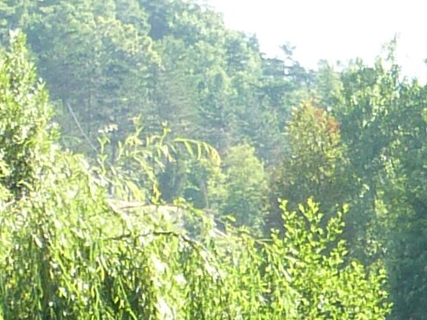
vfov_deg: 4.2
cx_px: 874
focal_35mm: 349
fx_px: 4303
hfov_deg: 5.6
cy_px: 745
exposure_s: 1/100
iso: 80
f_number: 4
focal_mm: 7.9
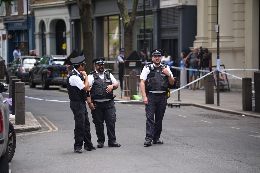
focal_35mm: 130
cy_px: 86
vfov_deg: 10.5
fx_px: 939
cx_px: 130
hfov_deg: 15.8
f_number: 2.8
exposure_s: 1/500
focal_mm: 130
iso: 500
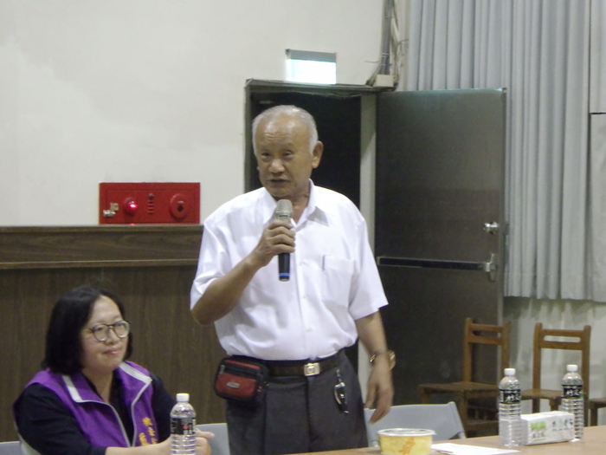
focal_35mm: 140
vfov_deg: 10.6
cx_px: 303
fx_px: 2451
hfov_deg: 14.1
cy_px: 228
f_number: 5.5
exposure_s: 1/40
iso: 1600
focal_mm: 25
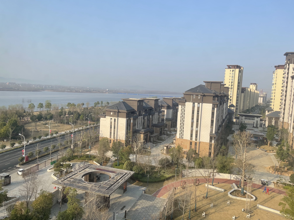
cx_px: 147
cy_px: 110
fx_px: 221
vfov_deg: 53.1
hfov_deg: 67.3
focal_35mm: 26
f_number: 1.6
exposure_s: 1/1887
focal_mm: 4.2
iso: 32
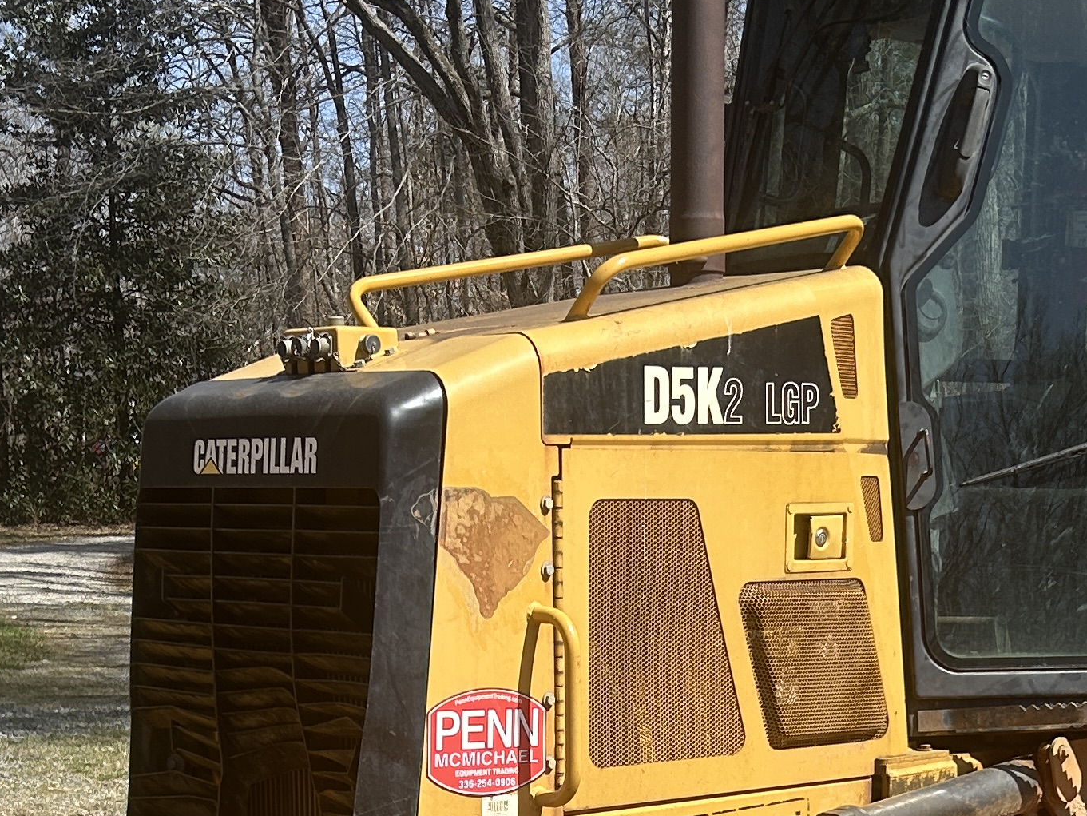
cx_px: 631
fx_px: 2418
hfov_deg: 25.3
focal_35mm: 77
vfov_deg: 18.2
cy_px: 969
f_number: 1.5
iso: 50
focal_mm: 5.7
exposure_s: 1/2915
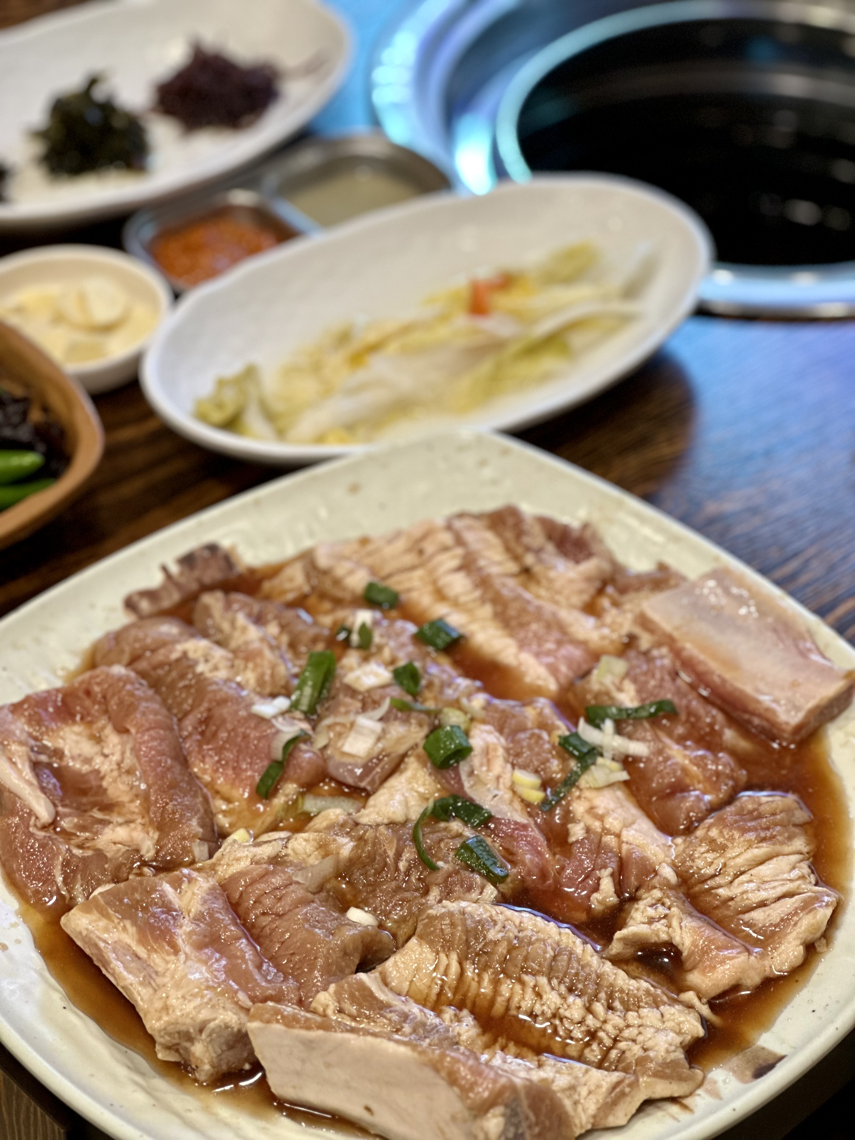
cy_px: 570
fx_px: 2536
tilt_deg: -40.3
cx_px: 428
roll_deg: -0.9
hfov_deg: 19.1
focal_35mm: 77
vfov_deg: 25.3
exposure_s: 1/40
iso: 125
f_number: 2.8
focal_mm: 9
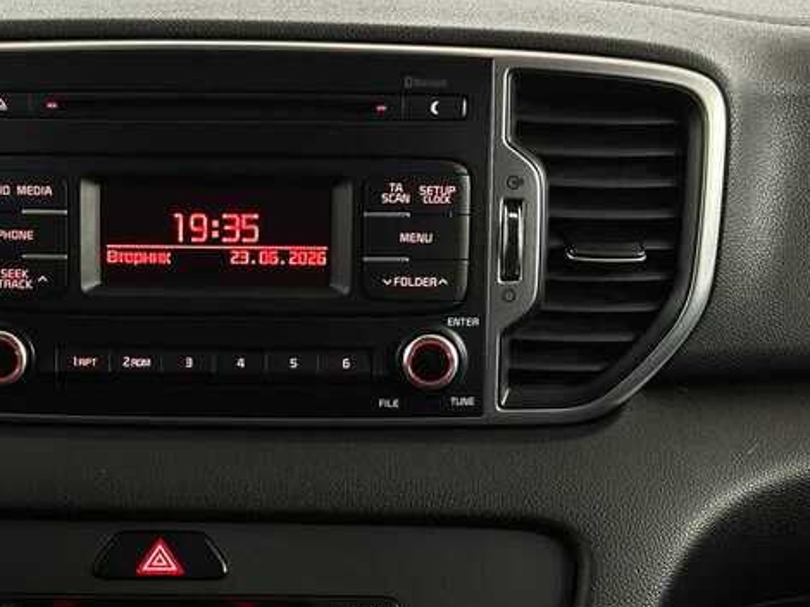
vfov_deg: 15.8
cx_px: 222
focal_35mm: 92
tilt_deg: -21.9
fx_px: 2152
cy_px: 579
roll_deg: -0.3
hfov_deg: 21.2
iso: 250
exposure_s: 1/33
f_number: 1.78
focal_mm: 6.86
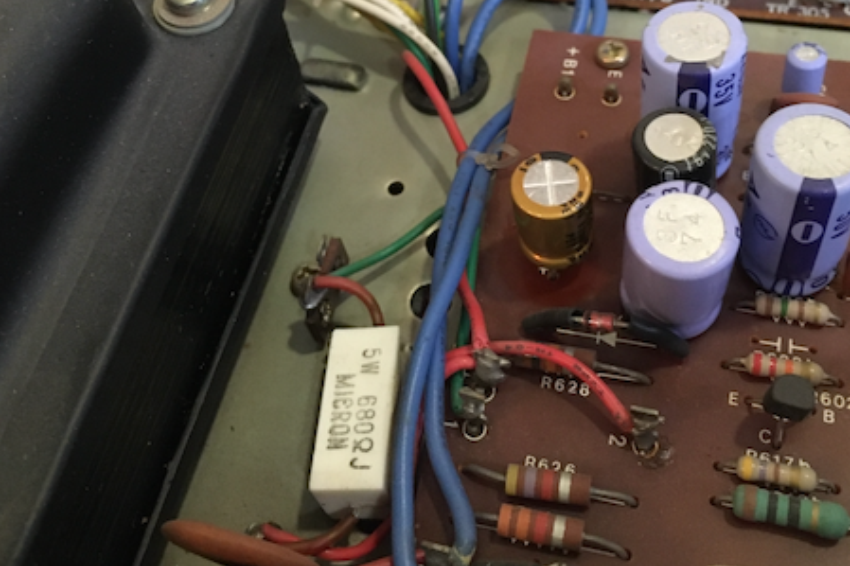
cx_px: 437
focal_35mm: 43
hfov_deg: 45.4
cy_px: 125
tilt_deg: -51.2
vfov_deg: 30.5
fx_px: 1015
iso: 250
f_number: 2.2
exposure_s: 1/15
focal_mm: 4.15
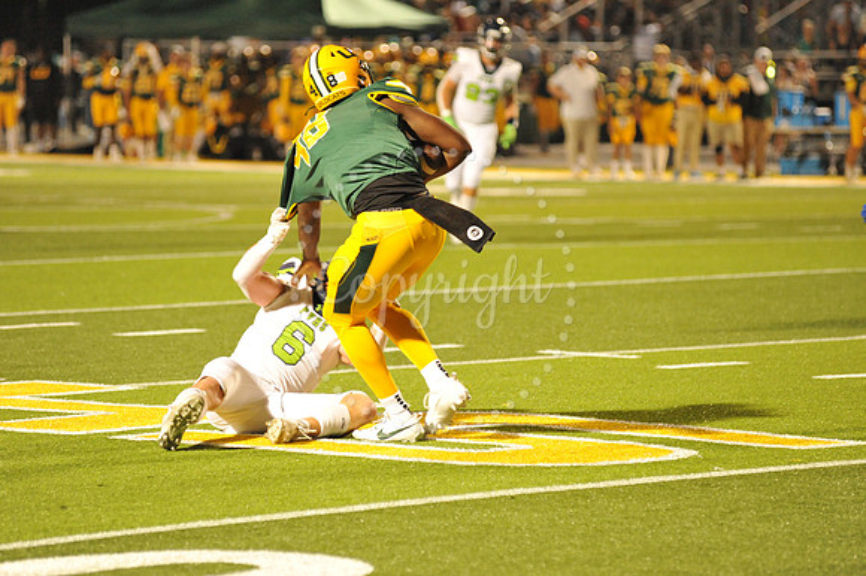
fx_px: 4808
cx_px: 433
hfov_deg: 10.3
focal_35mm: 200
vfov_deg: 6.9
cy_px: 288
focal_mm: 200
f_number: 4
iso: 6400
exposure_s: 1/250
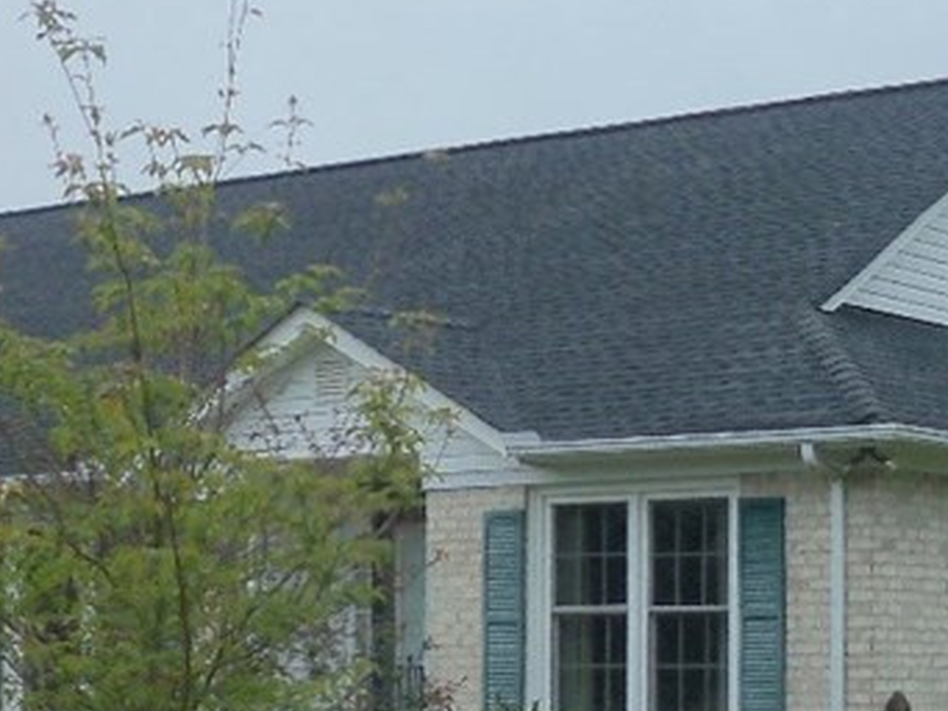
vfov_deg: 13.0
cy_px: 472
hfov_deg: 17.2
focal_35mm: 114
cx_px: 314
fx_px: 3123
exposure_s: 1/500
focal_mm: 6.3
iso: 200
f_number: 3.5
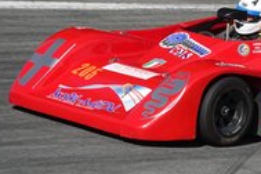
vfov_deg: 1.8
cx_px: 276
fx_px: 5684
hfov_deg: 2.6
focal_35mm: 784
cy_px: 105
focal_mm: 120.91
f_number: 4.5
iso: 100
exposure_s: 1/800
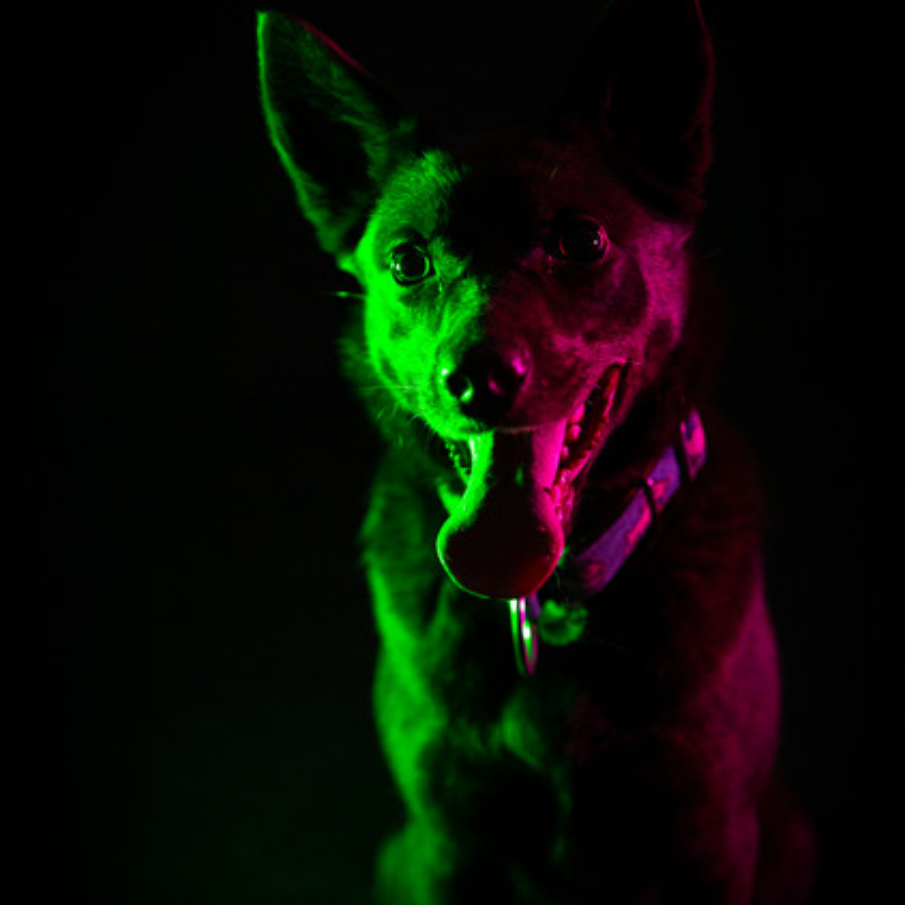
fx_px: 1716
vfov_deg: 29.6
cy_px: 455
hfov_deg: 29.6
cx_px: 456
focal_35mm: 58
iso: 1000
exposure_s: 1/160
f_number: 1.6
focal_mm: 30
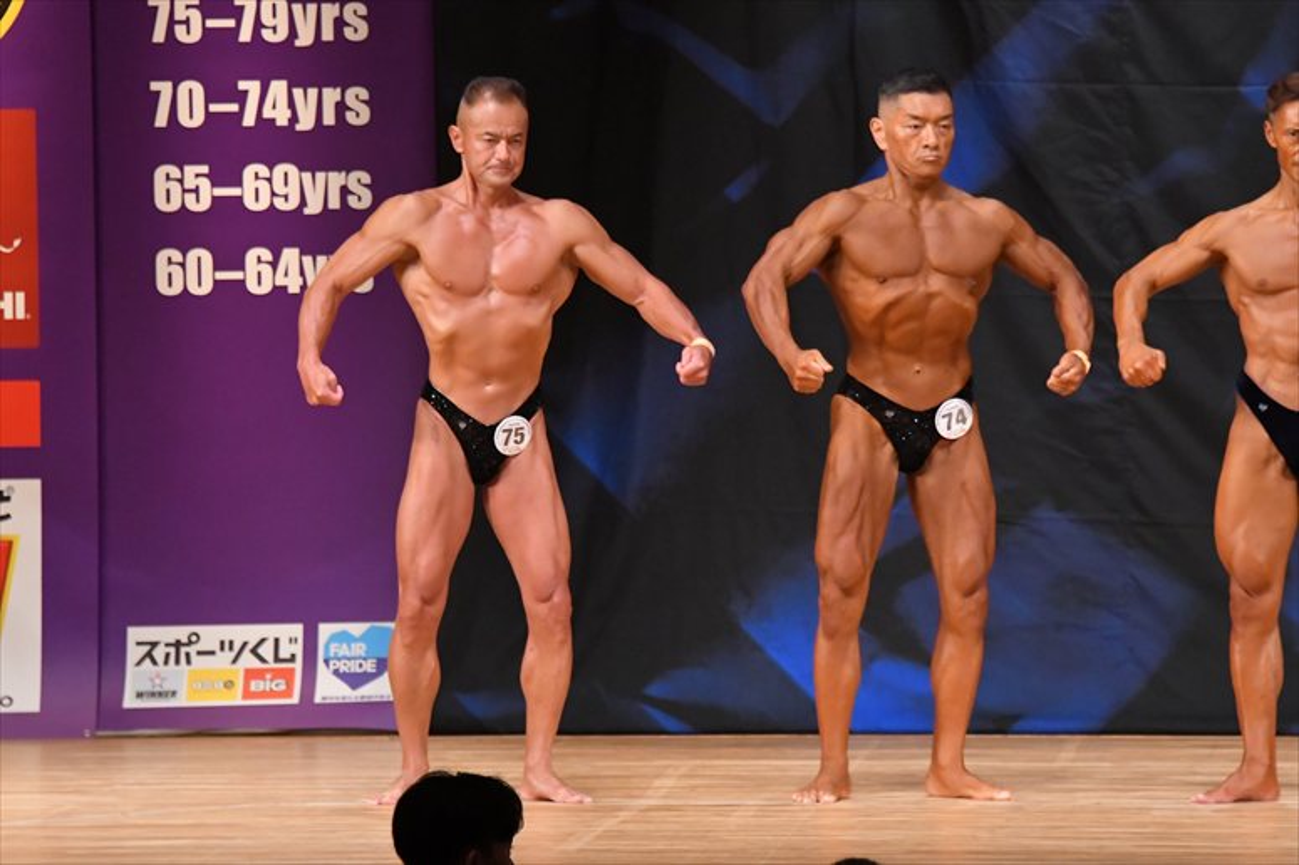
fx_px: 9738
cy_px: 432
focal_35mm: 270
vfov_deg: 5.1
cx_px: 650
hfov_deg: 7.6
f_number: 5.6
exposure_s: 1/400
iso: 5600
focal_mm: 180
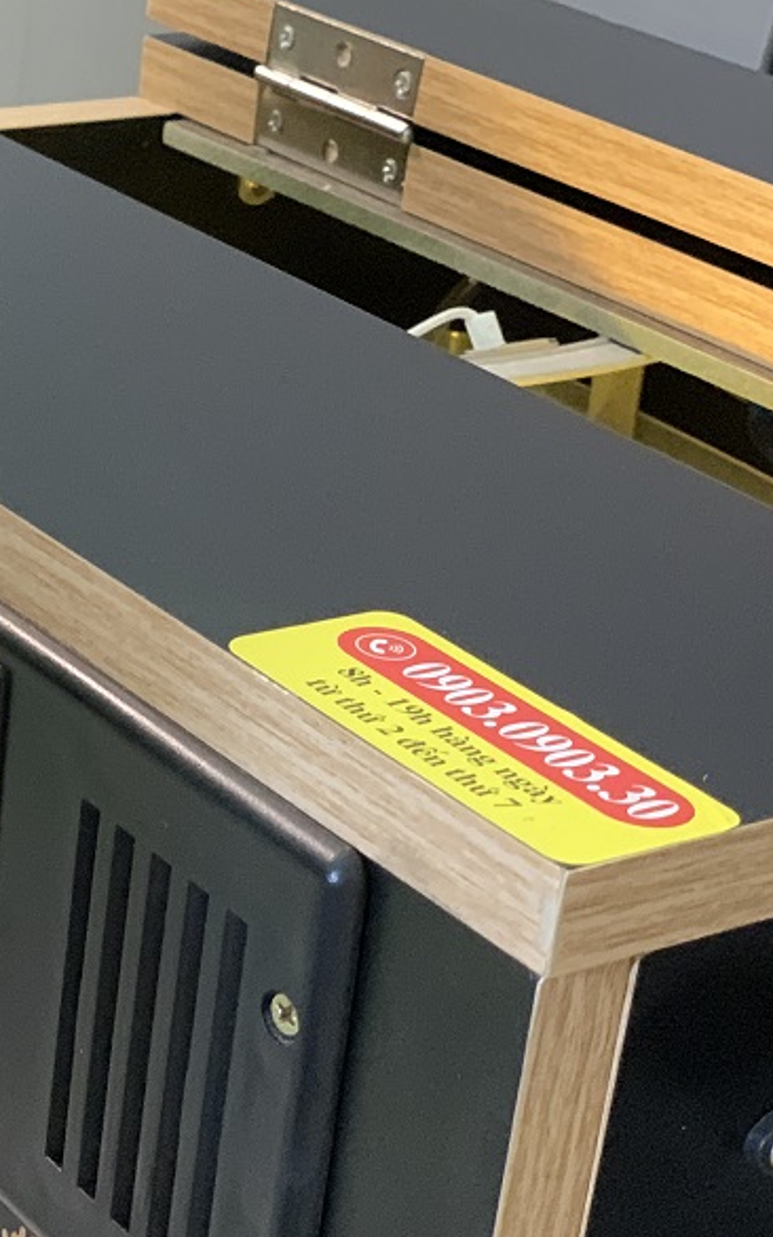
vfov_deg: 22.1
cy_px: 566
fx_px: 3170
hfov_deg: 13.4
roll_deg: -6.4
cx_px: -218
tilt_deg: -20.3
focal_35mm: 94
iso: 640
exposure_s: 1/30
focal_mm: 6
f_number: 2.4
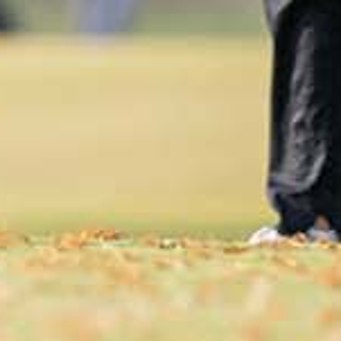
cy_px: -908
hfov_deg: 1.1
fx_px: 18111
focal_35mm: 1625
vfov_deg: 1.1
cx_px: -499
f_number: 4
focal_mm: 200
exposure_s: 1/2500
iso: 1000
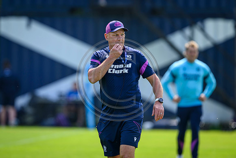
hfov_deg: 4.5
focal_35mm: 459
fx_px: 3011
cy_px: 69
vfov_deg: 3.0
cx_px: 123
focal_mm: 400
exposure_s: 1/1600
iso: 320
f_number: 3.5
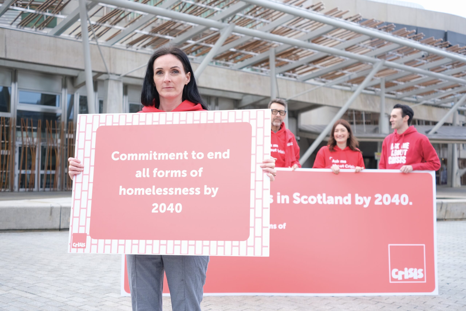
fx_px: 531
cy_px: 156
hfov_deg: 47.4
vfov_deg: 32.6
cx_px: 233
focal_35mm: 41
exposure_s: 1/1000
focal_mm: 27
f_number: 2.8
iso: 400
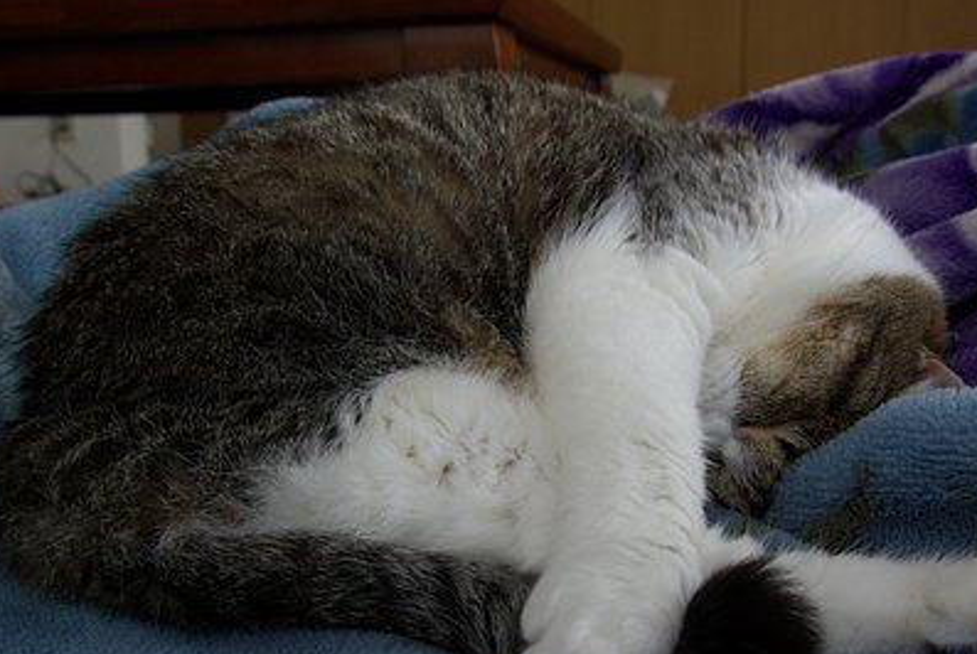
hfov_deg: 48.3
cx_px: 532
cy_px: 395
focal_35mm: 40
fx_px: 1087
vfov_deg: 33.4
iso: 400
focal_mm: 20.63
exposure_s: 1/60
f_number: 6.3
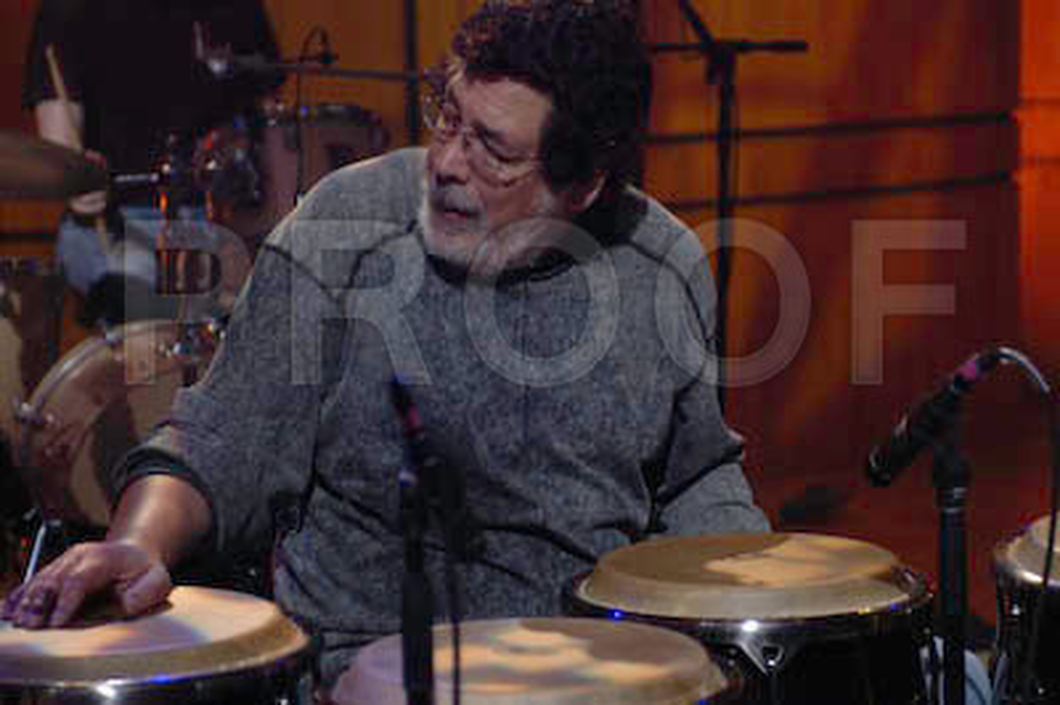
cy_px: 352
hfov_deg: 19.5
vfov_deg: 13.0
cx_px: 530
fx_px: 3089
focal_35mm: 105
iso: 800
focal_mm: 70
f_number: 2.8
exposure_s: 1/200
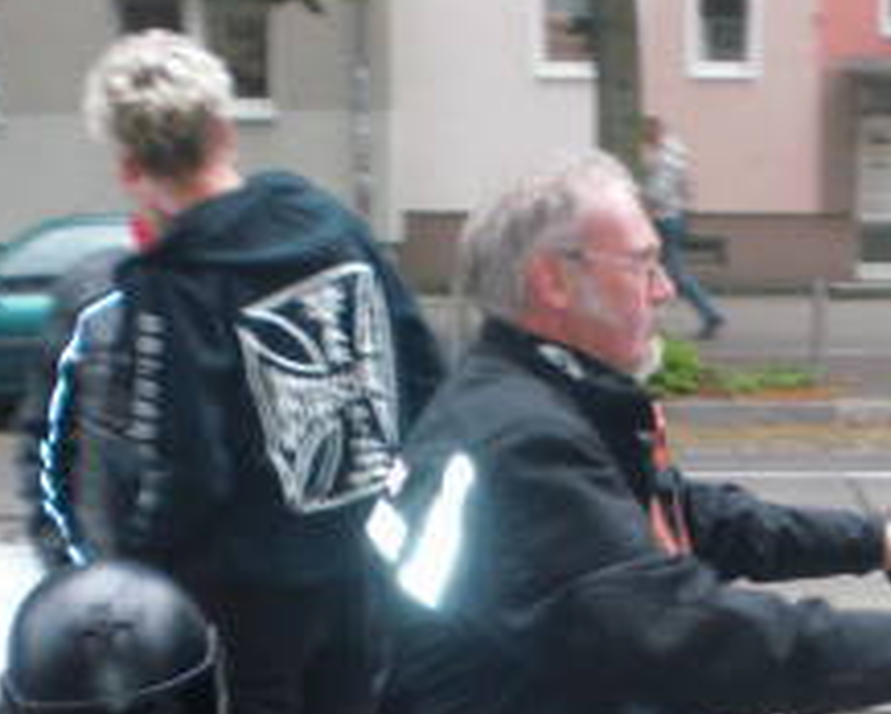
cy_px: 718
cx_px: 632
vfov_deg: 18.3
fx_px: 2164
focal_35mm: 82
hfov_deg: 23.1
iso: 200
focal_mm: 6.3
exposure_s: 1/60
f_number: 3.1
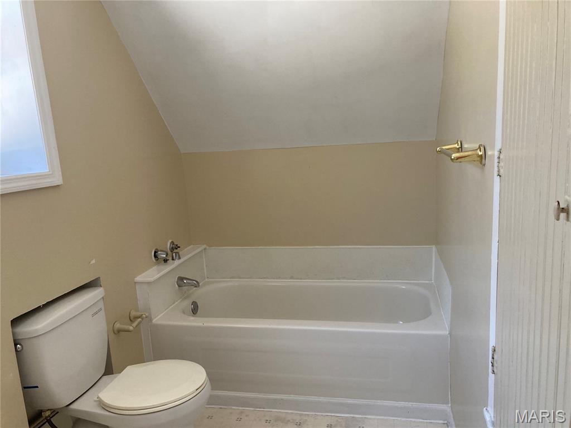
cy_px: 214
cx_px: 286
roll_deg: +3.0
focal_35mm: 28
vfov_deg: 49.7
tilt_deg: -11.0
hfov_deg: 63.4
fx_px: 462
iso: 80
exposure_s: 1/86
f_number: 1.8
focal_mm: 3.99
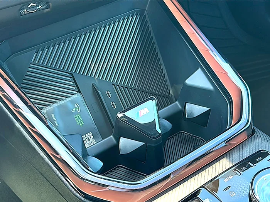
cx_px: 135
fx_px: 312
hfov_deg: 46.8
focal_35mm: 40
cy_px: 101
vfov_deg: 36.0
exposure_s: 1/80
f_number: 1.78
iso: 160
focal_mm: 6.86
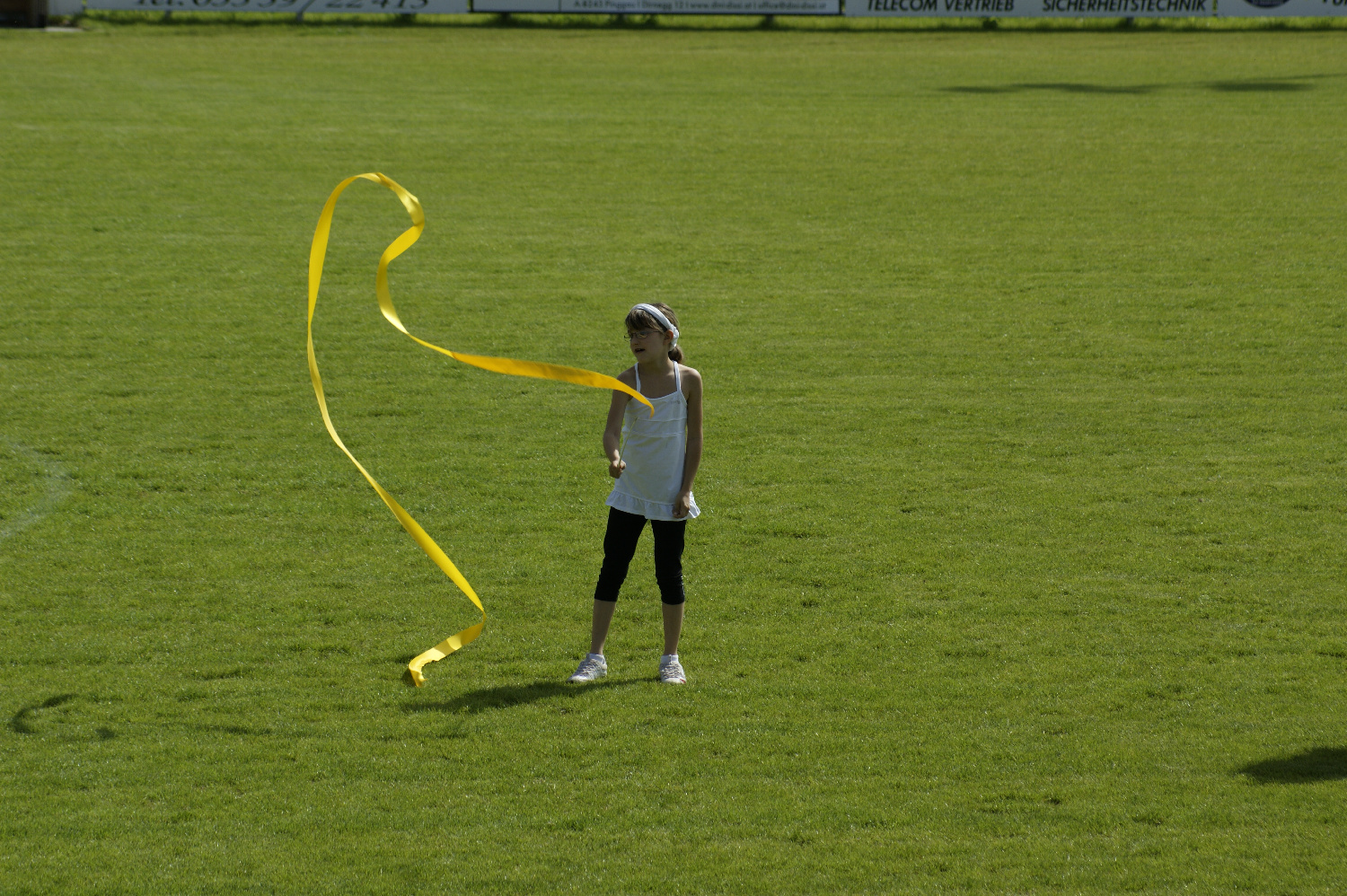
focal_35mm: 240
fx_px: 8974
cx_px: 674
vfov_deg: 5.7
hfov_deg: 8.6
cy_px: 448
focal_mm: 160
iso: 100
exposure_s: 1/320
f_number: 9
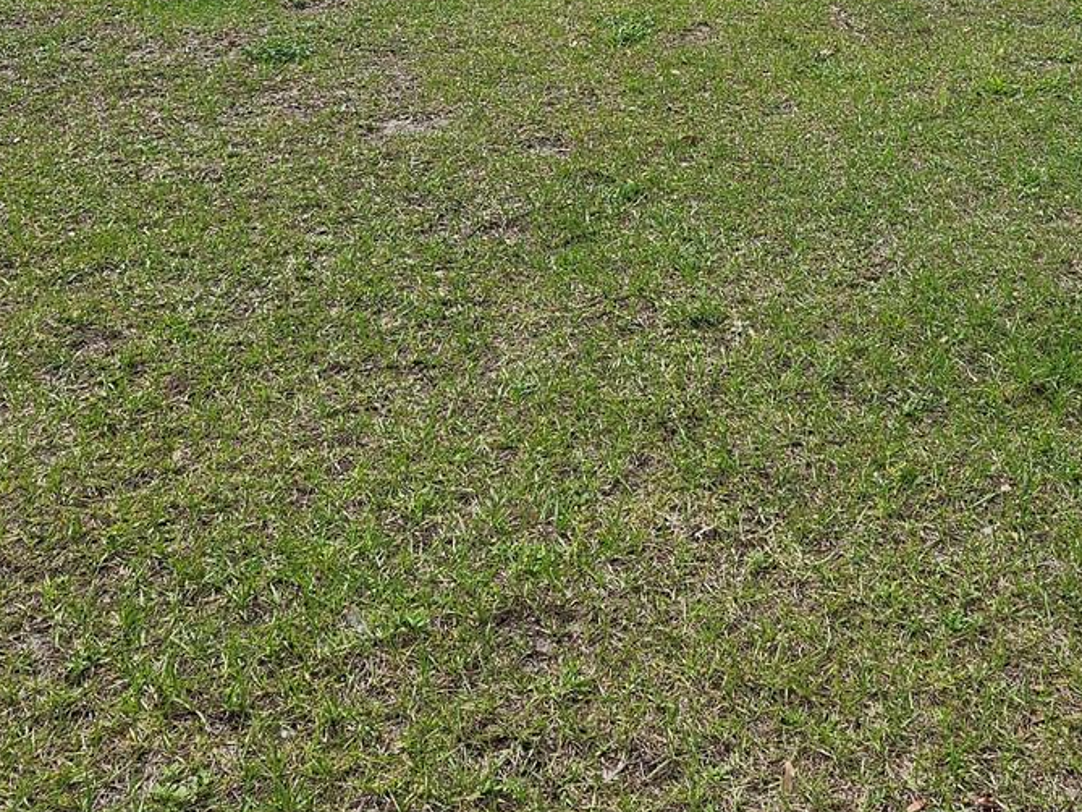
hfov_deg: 34.6
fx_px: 1719
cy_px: -89
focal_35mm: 55
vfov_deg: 24.7
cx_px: 733
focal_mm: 5.4
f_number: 1.8
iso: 25
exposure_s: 1/2169
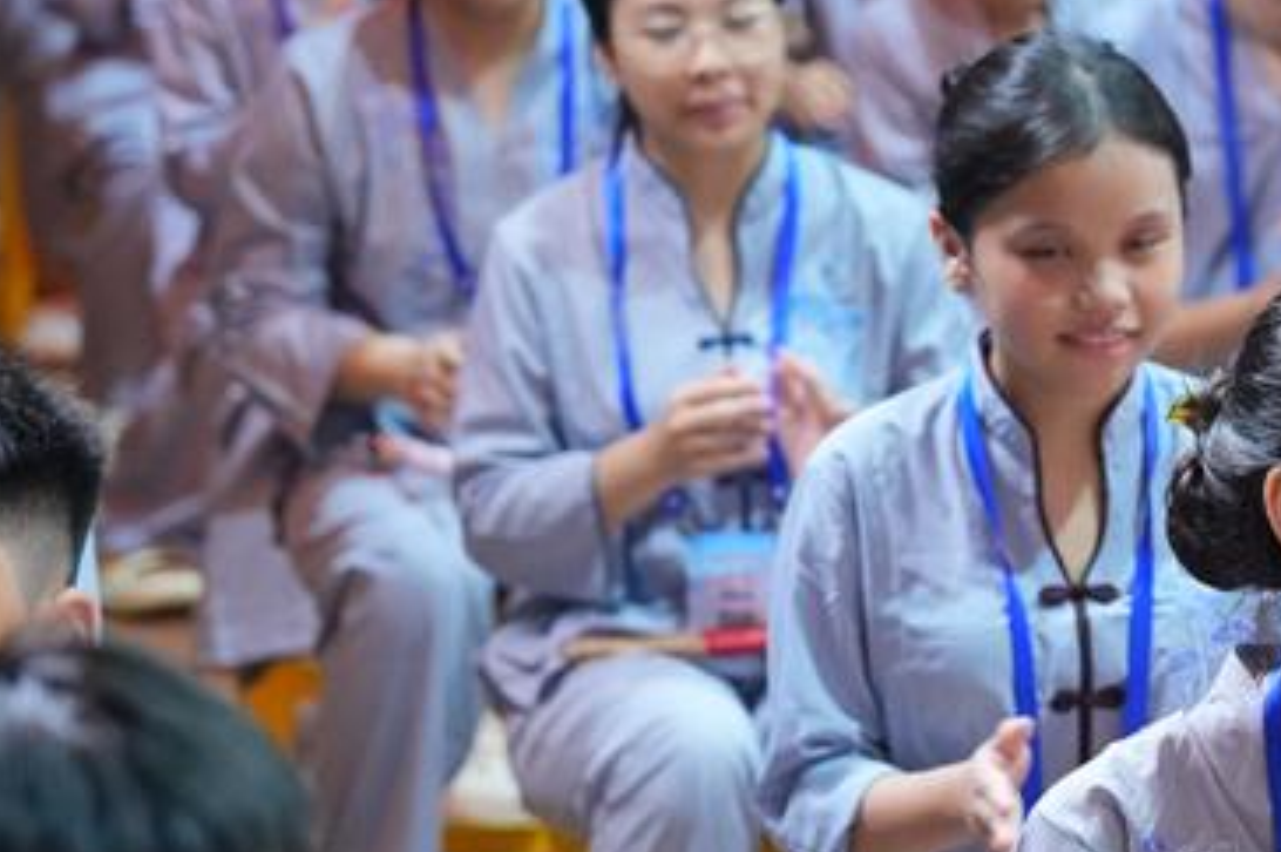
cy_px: 704
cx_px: 1351
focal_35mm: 231
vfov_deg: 5.9
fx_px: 8212
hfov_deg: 8.9
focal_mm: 70
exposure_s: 1/125
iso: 2500
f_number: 2.8
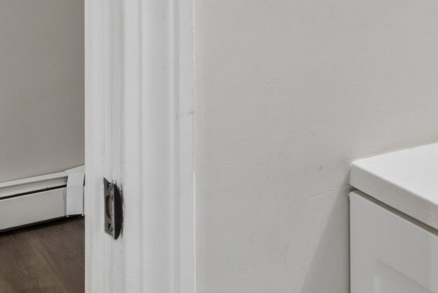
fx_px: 852
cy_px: -127
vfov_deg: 17.7
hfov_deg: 20.4
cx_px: 788
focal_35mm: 70
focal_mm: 14
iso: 400
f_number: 13
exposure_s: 1/5
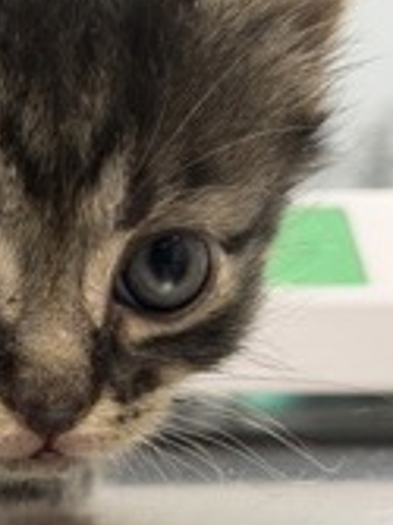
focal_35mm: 121
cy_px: 160
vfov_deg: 16.2
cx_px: 24
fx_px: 1834
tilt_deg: +5.4
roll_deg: -0.8
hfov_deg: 12.1
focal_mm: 6.76
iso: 80
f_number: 1.78
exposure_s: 1/60
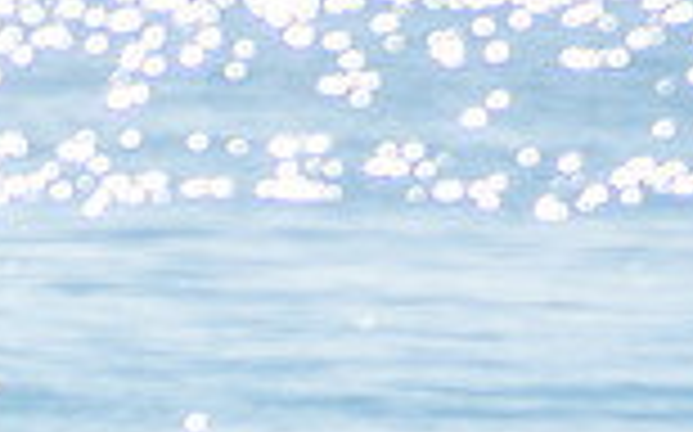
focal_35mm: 2307
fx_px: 43539
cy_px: 848
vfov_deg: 0.6
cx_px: -171
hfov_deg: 0.9
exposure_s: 1/1250
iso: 125
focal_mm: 400
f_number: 5.6
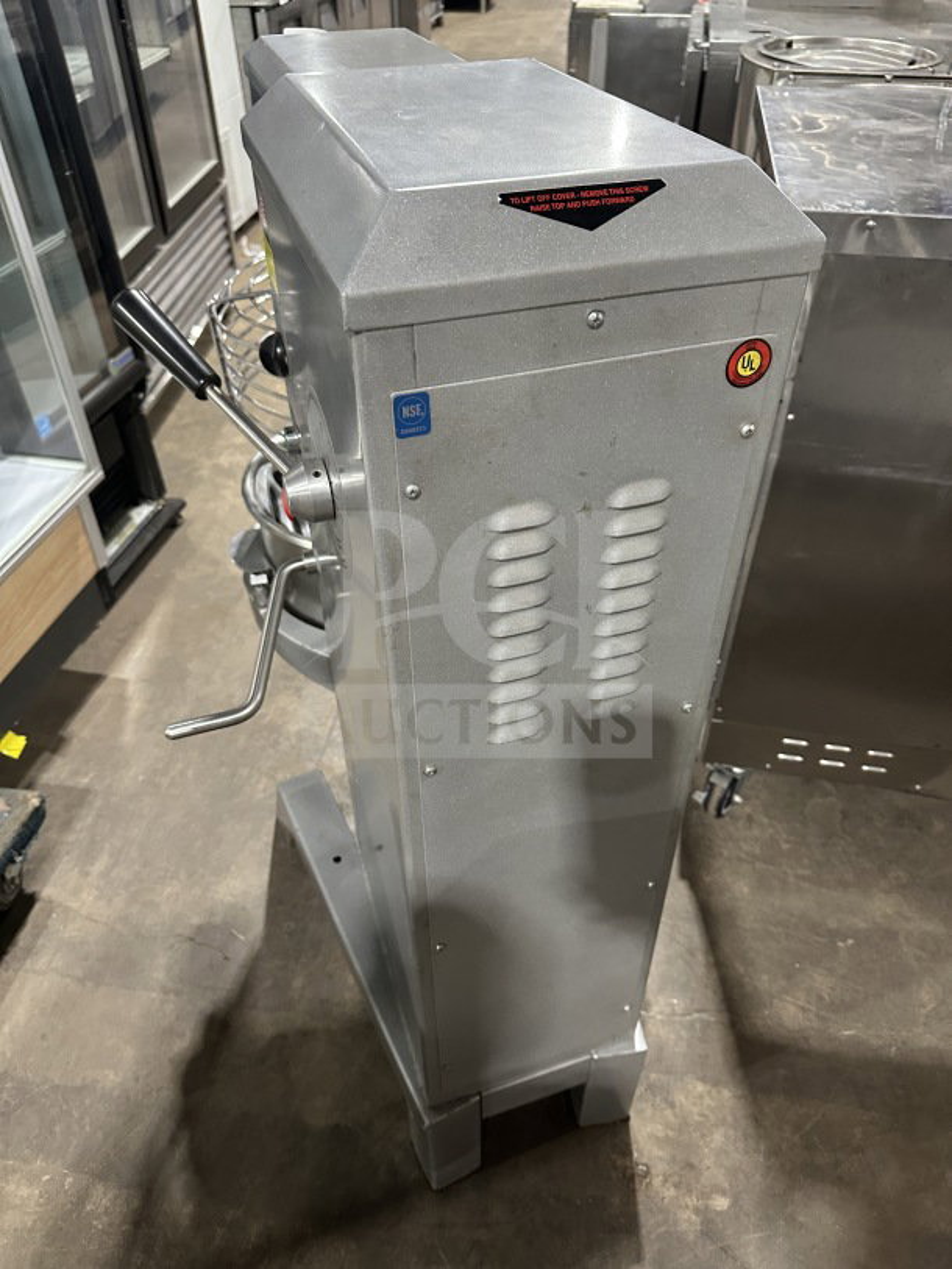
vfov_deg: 71.6
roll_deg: -0.2
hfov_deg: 56.8
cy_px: 634
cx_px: 476
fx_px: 880
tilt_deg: -38.6
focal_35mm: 24
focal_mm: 6.86
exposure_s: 1/60
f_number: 1.78
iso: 500
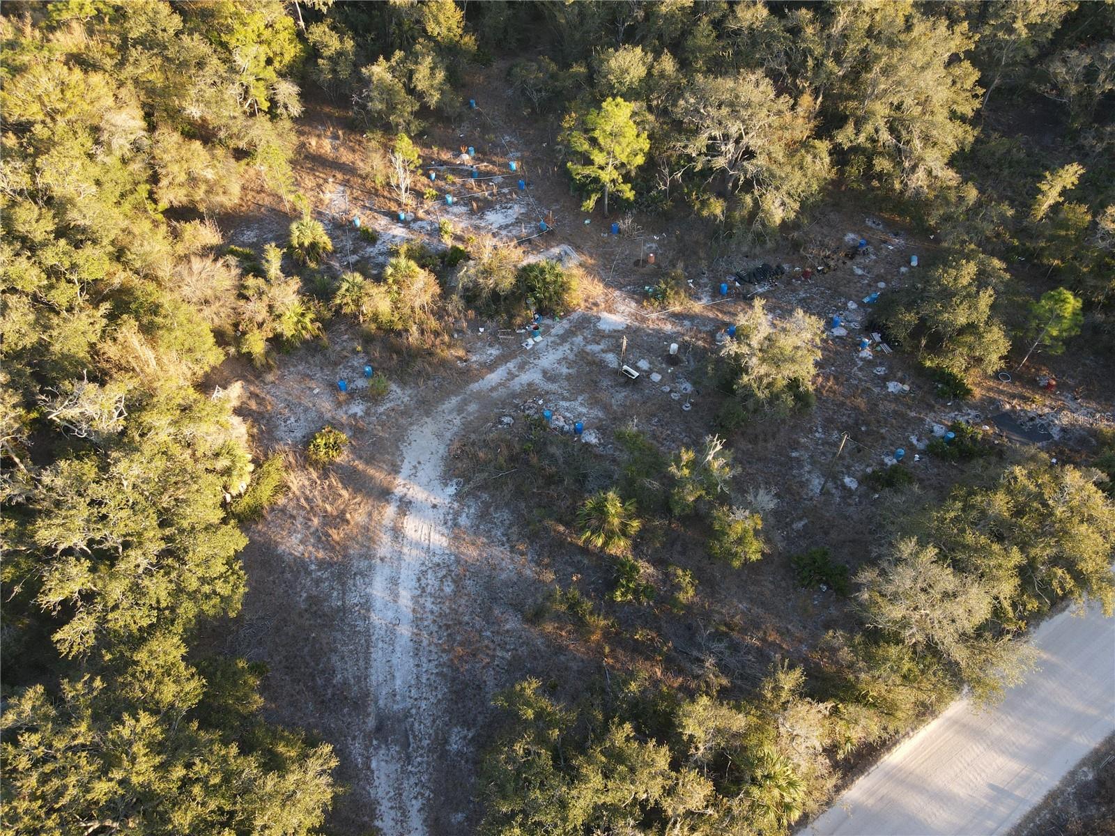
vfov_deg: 56.8
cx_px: 558
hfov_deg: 71.6
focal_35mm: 24
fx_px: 773
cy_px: 418
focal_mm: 4.5
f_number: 2.8
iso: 310
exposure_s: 1/15
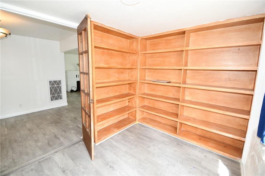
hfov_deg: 100.4
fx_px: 110
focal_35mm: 15
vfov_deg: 77.3
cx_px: 132
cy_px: 88
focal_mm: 10
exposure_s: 1/60
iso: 450
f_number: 4
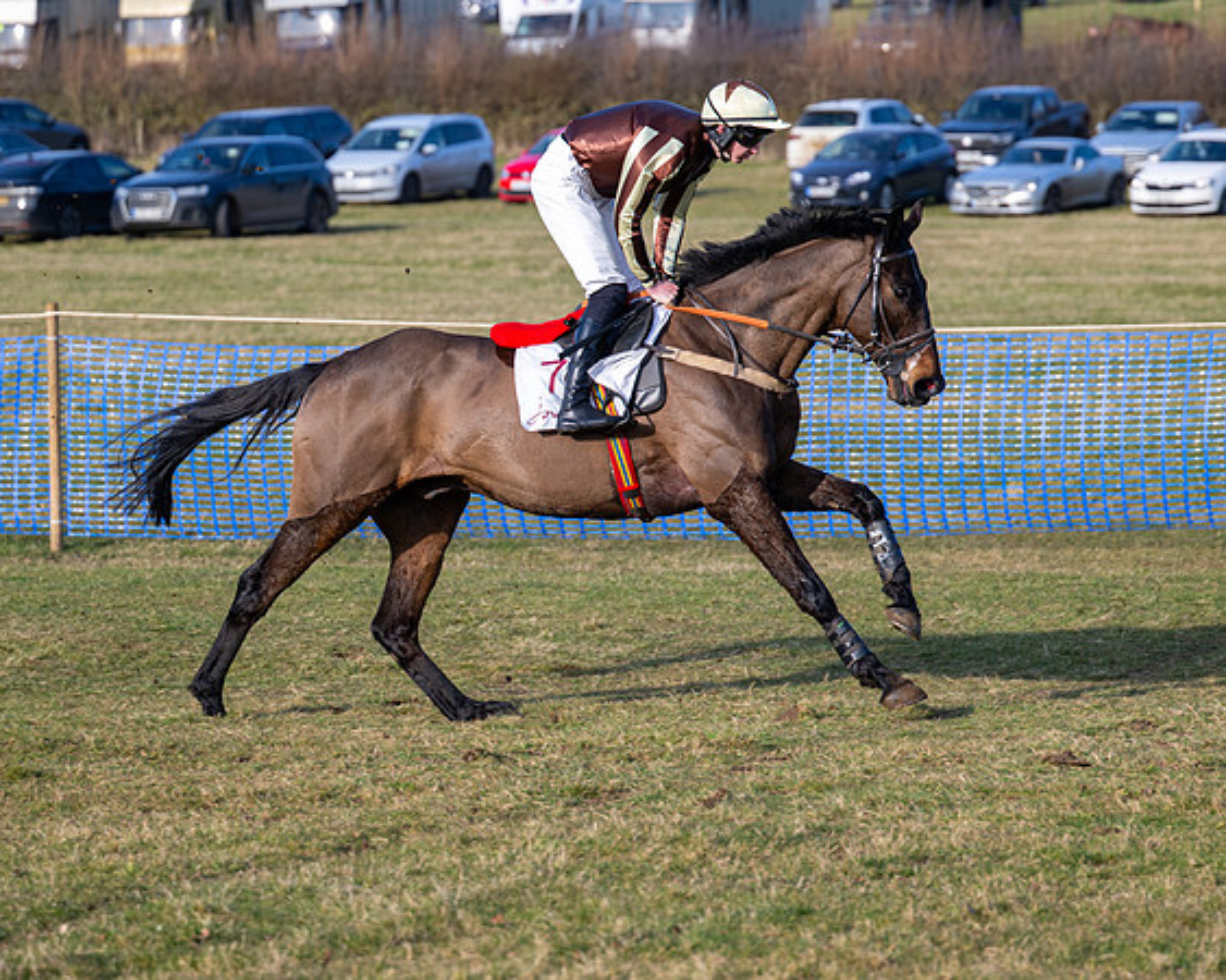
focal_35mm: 166
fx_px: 6030
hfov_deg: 11.6
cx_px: 524
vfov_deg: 9.3
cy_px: 489
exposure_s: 1/1250
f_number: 2.8
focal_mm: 97
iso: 125
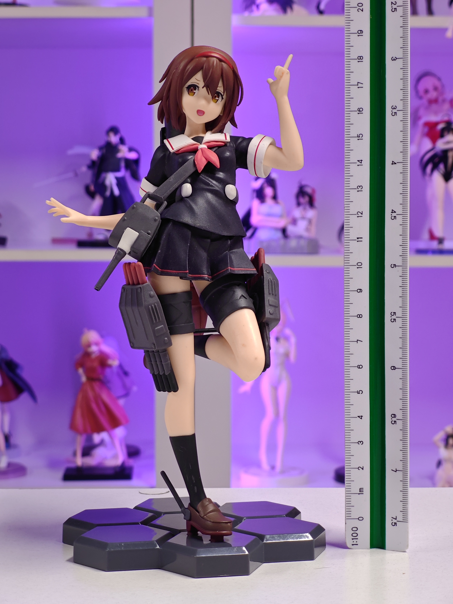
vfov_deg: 24.4
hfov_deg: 18.4
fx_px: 1396
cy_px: 302
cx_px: 226
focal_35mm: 80
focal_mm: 7.48
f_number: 2.4
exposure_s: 1/17.8
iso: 400
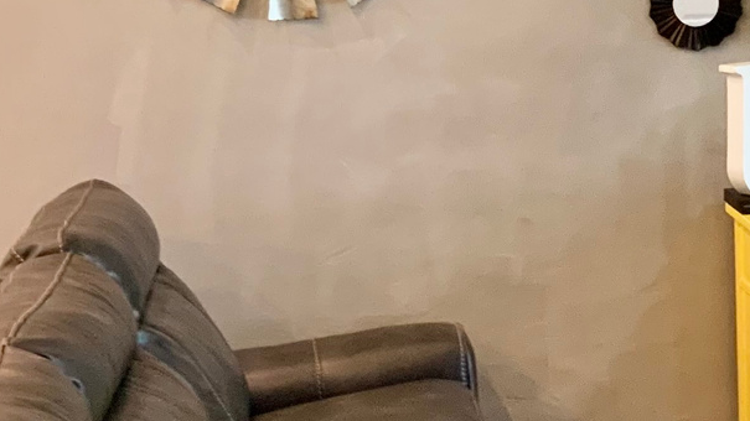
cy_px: 28
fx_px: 2127
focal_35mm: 107
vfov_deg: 11.2
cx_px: 909
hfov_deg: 18.9
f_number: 1.8
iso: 125
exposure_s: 1/60
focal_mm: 3
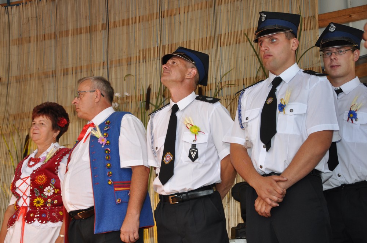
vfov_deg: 18.1
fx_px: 764
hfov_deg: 27.0
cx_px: 184
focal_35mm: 75
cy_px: 122
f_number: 5
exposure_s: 1/100
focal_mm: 50
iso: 400
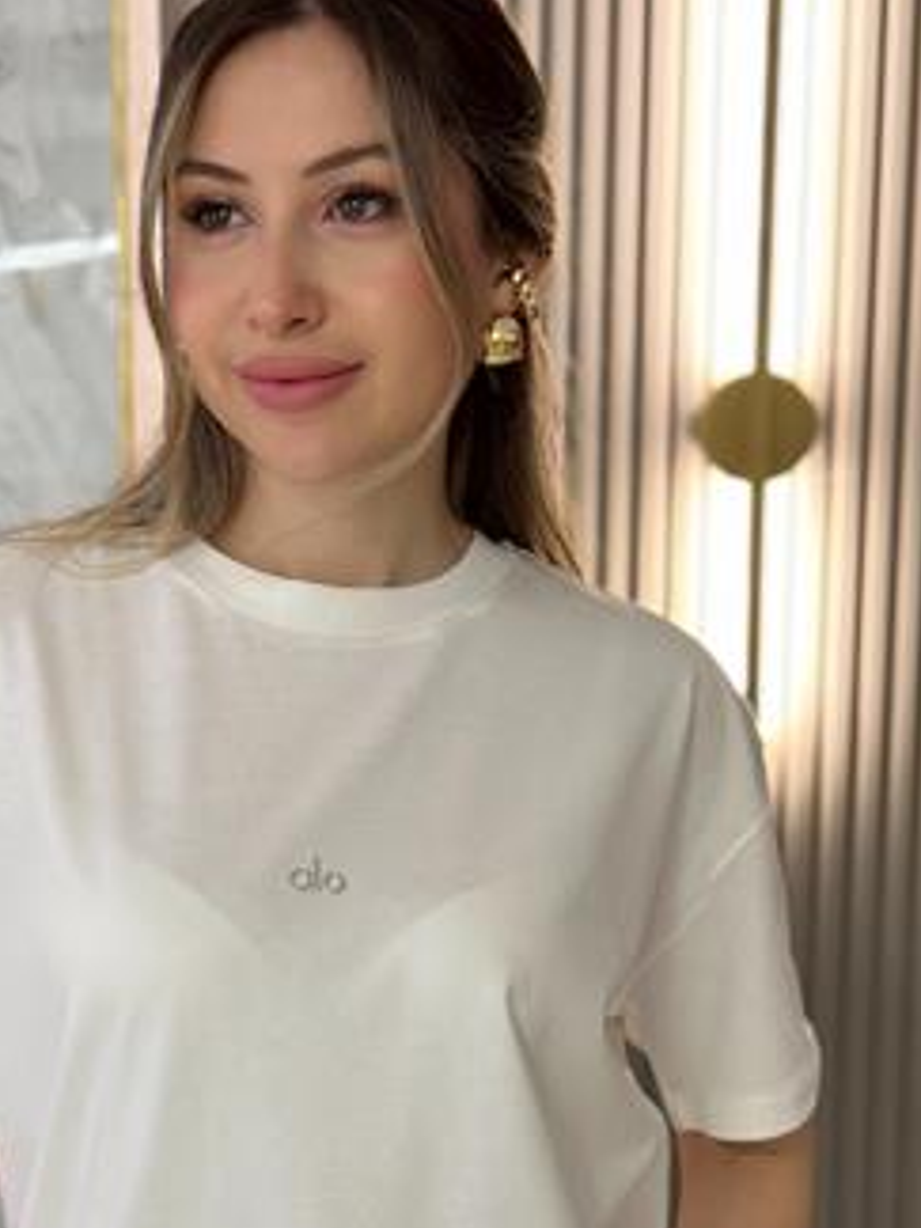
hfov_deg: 19.1
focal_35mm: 77
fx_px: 2732
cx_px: 303
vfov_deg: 25.1
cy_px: 879
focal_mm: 6.86
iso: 320
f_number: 1.78
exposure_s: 1/50
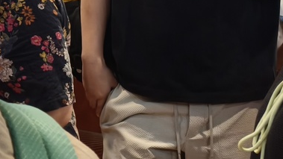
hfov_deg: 14.1
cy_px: -158
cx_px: -287
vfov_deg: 9.0
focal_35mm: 127
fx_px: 953
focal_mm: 6.45
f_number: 1.62
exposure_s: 1/120
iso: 400
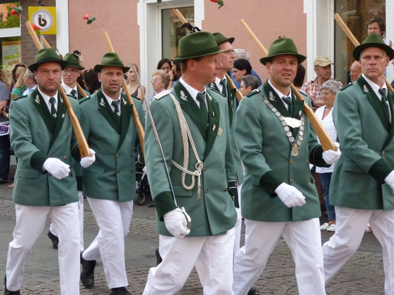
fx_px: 1035
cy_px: 148
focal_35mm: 91
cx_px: 197
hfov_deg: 21.5
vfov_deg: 16.2
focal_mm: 16.1
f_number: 3.6
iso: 250
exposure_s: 1/320
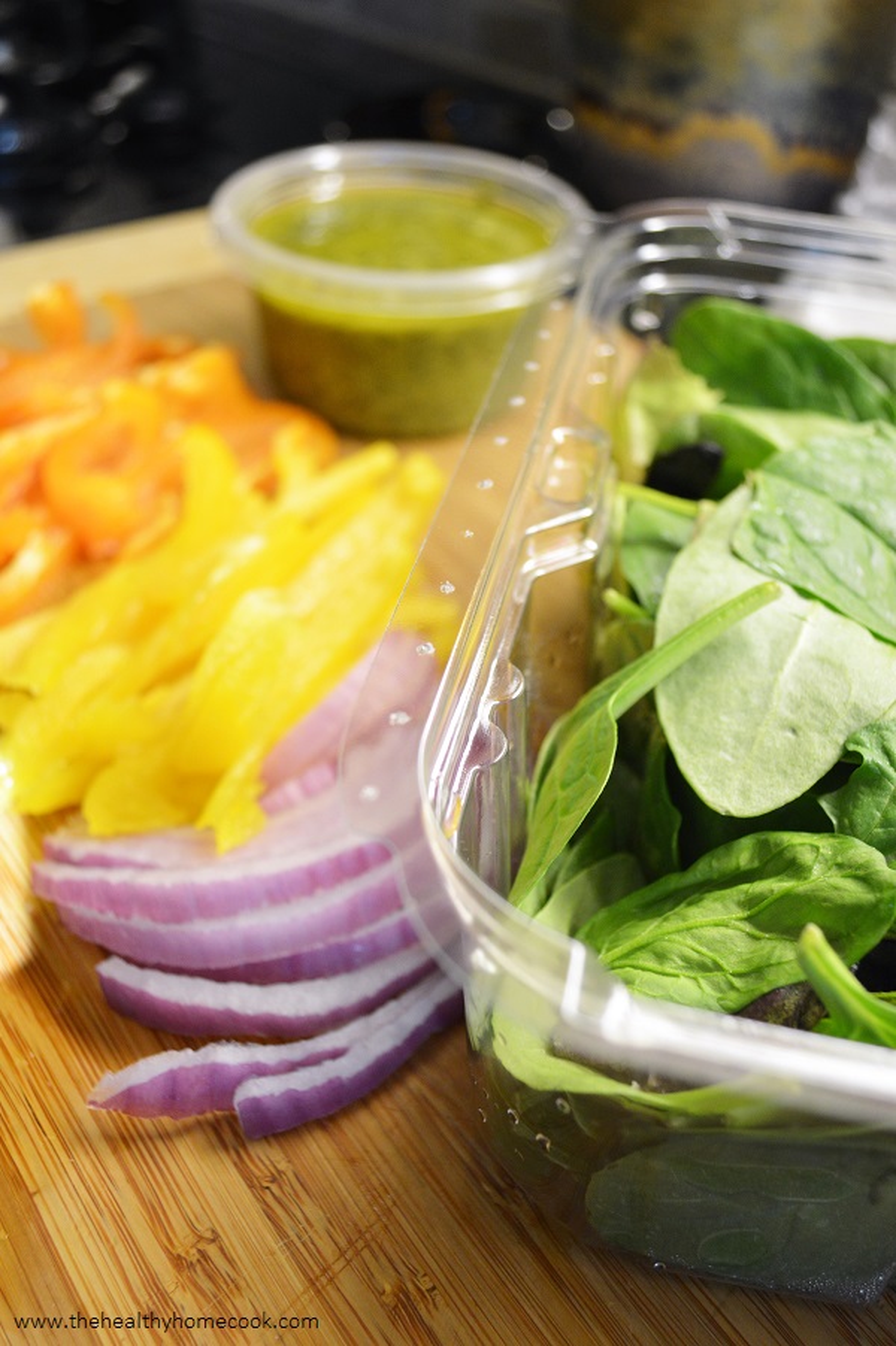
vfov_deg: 53.2
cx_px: 448
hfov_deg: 36.8
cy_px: 673
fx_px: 1346
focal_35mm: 36
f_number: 4
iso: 800
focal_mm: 24
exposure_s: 1/60
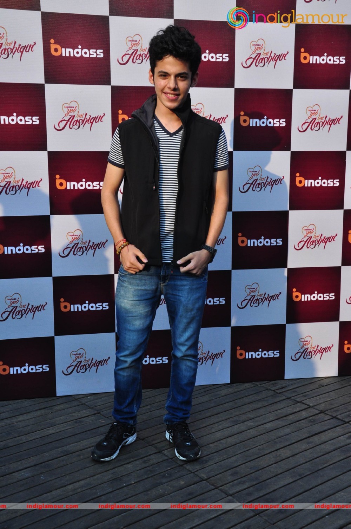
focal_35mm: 33
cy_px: 264
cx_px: 176
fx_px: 484
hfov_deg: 39.9
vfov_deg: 57.3
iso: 400
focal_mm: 22
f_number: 8
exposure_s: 1/400
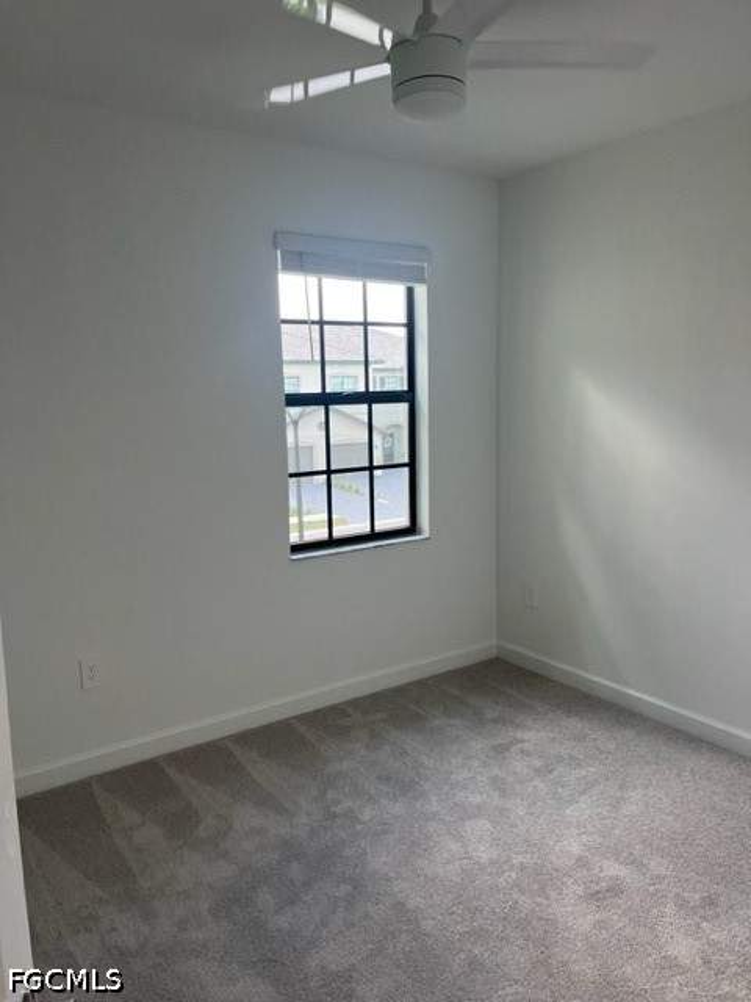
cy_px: 501
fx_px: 752
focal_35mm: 26
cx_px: 376
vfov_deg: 67.3
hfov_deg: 53.1
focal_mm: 5.1
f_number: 1.6
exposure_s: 1/120
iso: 64
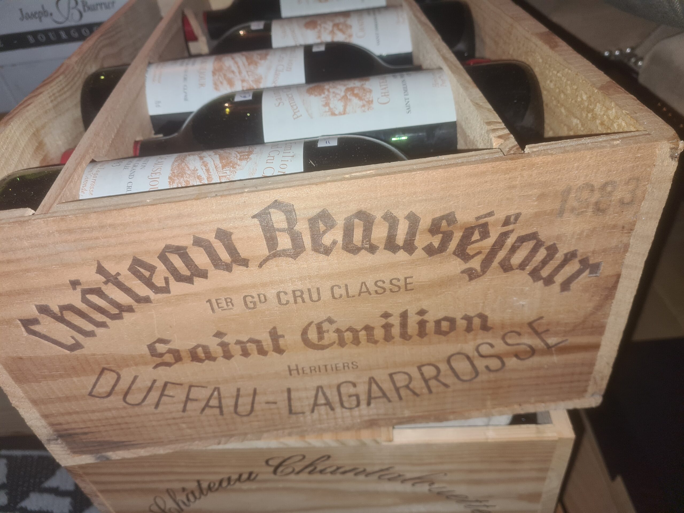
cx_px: 342
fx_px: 514
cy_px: 256
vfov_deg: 53.1
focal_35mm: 26
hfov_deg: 67.3
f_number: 1.8
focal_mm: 5.4
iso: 200
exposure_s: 1/50
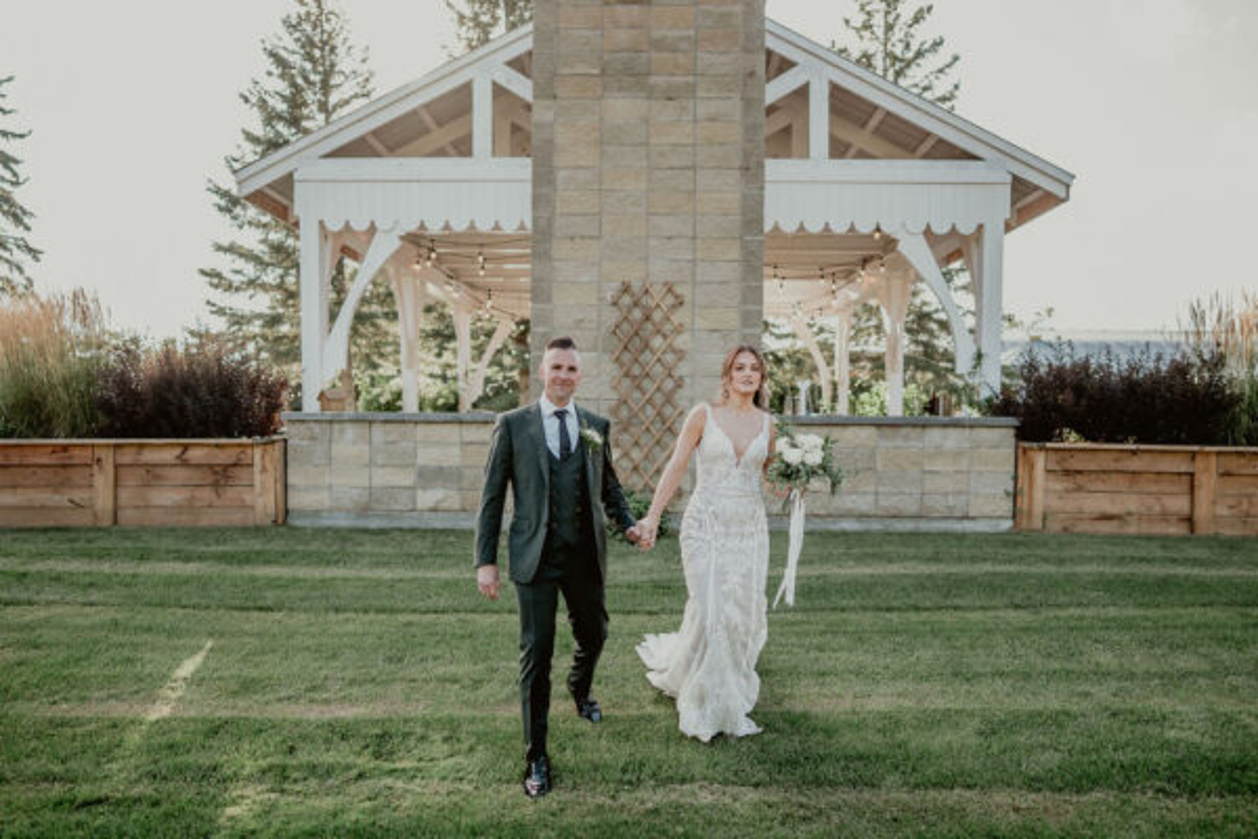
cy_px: 463
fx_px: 944
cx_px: 629
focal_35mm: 27
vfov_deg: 47.8
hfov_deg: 67.4
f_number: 1.4
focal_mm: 24
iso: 320
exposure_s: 1/1600
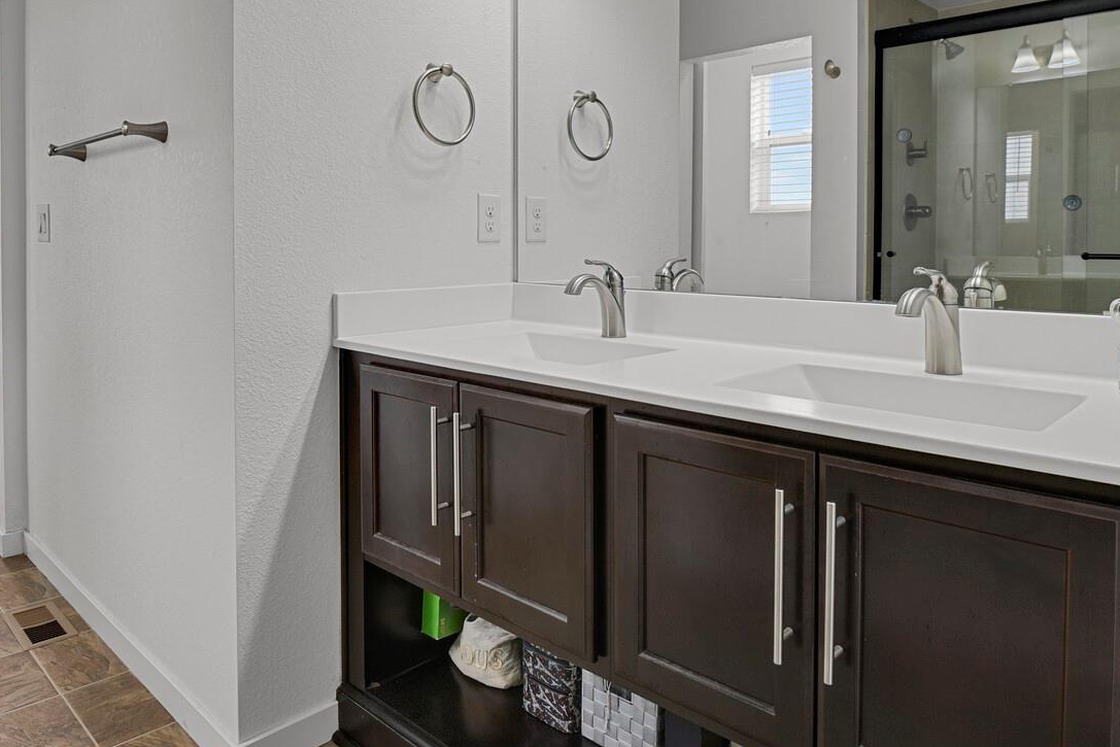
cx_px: 517
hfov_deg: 71.4
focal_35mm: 25
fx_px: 778
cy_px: 234
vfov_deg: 50.1
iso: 250
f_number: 8
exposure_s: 1/1.25
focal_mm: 17
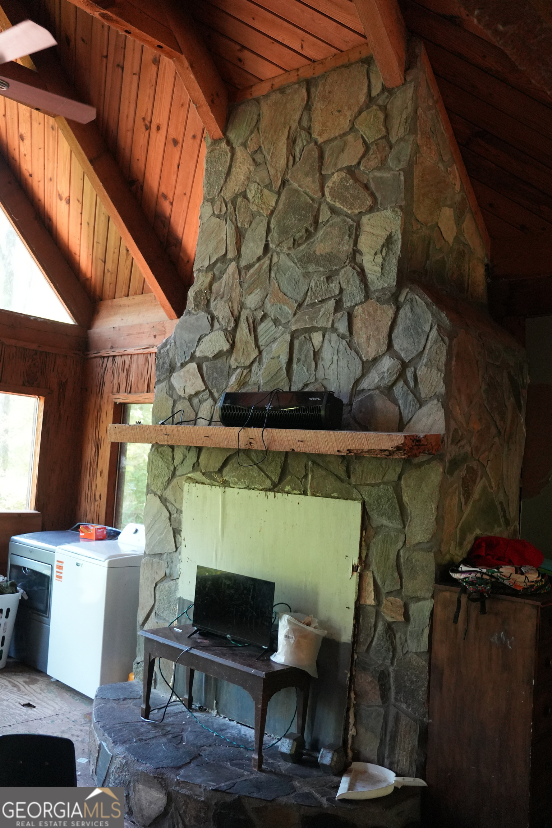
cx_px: 276
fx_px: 735
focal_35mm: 32
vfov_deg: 58.8
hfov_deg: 41.2
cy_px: 414
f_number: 2.8
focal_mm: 21.3
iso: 3200
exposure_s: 1/160
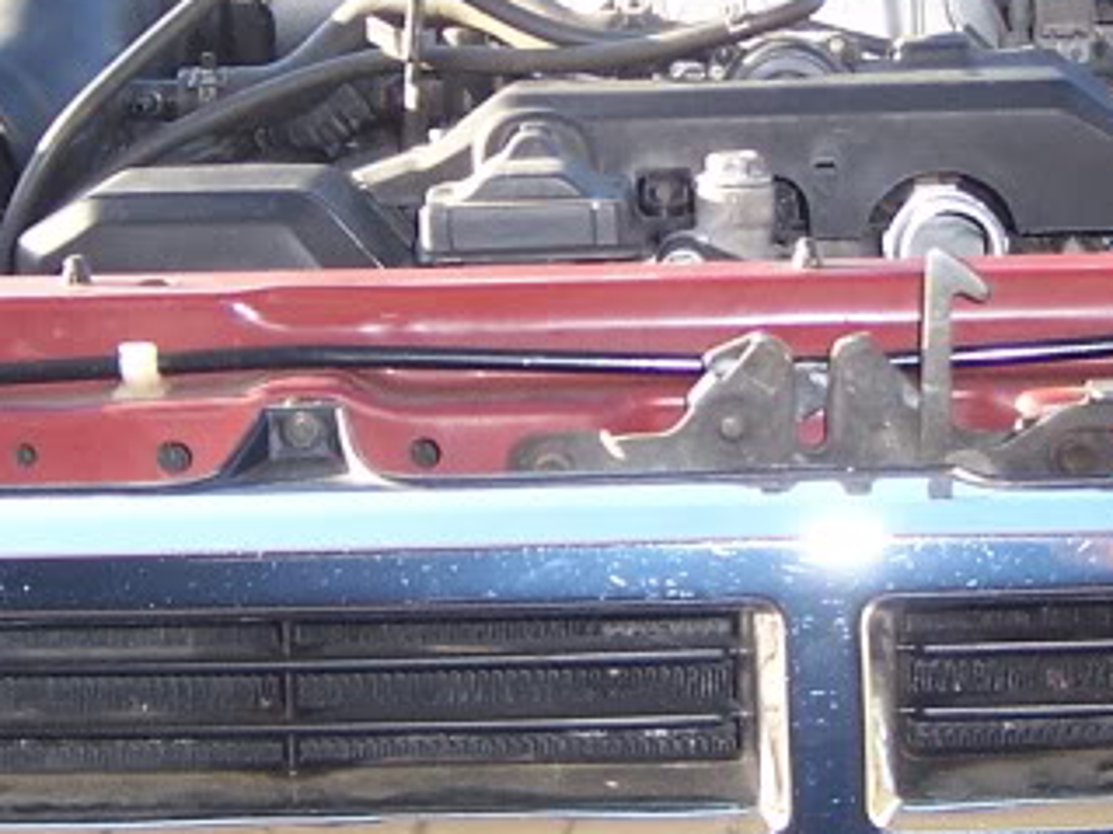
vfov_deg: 13.8
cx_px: 659
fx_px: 3407
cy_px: 115
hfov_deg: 18.5
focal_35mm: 106
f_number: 2.8
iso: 80
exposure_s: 1/60
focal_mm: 5.5
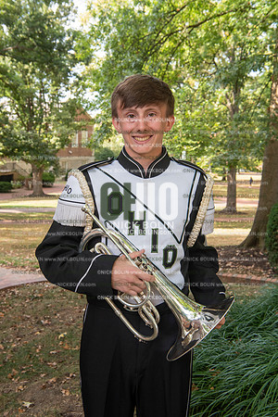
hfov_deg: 29.9
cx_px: 139
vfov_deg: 43.6
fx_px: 521
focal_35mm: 45
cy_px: 208
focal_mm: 45
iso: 500
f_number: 8
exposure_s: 1/100
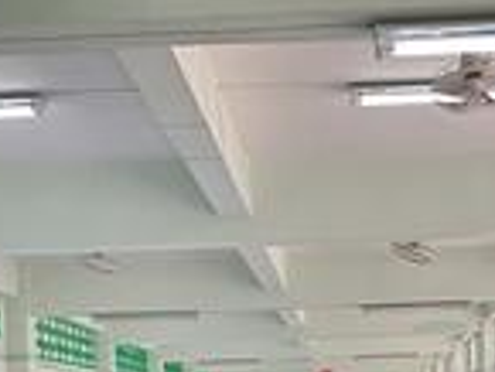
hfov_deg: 25.3
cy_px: 427
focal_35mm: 77
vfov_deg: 18.3
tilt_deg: +1.2
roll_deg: +1.5
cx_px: 304
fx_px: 1102
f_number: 1.8
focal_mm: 3.99
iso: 40
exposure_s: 1/121
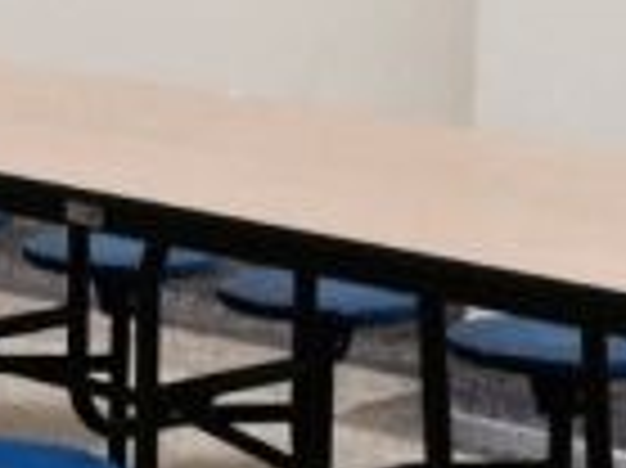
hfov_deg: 10.7
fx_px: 3126
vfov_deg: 8.5
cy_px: 36
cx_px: -491
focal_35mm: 173
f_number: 2.2
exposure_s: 1/30
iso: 125
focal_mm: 4.12
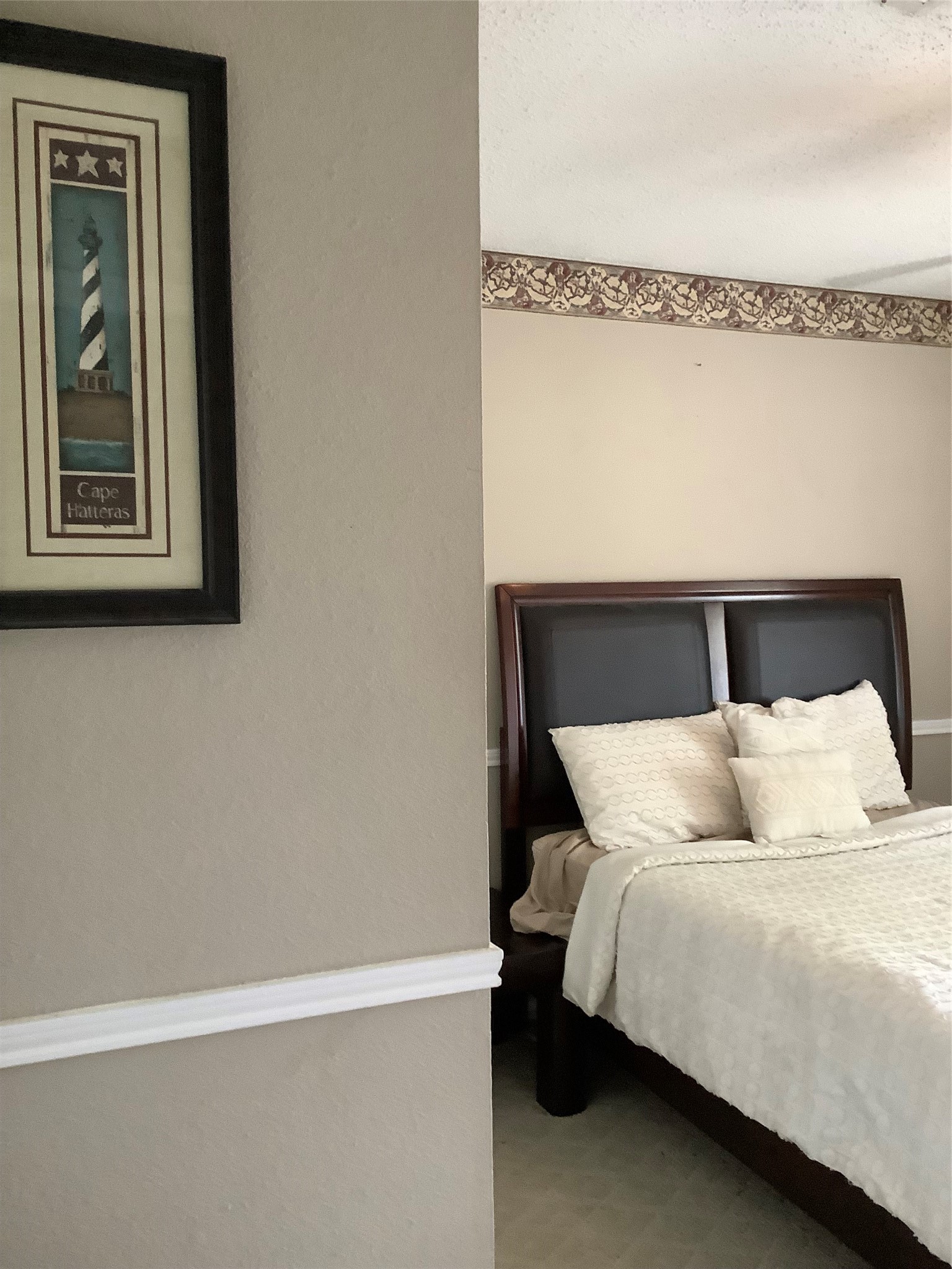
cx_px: 476
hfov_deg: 45.4
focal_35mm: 31
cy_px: 634
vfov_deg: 58.4
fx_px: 1137
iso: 320
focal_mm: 3.3
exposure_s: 1/60
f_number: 2.4
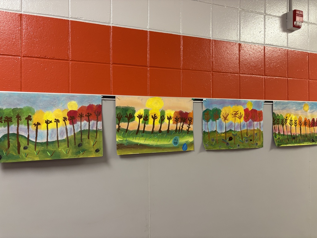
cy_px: 119
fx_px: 238
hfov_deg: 67.3
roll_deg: +0.2
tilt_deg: +0.2
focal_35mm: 26
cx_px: 158
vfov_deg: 53.1
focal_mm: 5.96
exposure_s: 1/60
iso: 125
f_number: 1.6
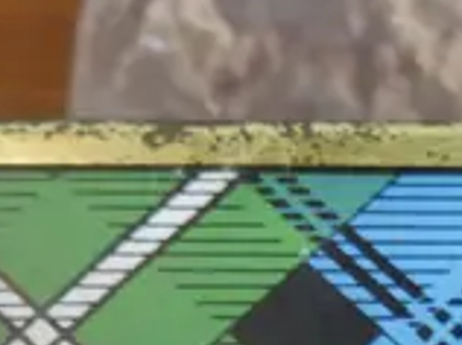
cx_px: 988
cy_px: 706
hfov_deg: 7.3
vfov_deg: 5.6
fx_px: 3465
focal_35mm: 260
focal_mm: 20
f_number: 4.5
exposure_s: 1/60
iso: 1000
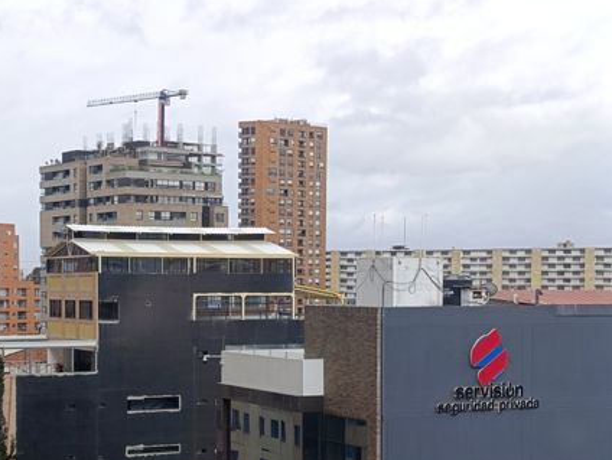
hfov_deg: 26.7
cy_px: 330
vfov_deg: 20.4
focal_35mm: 72
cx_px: 173
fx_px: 1274
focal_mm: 6.14
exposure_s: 1/541
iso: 50
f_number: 1.6
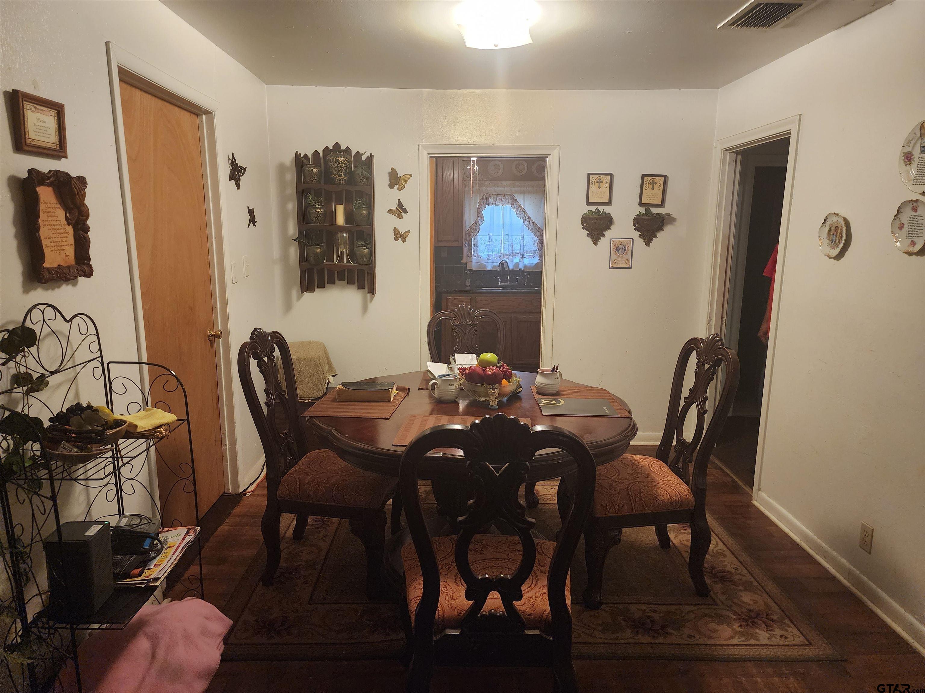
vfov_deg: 58.9
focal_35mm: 23
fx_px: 615
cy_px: 346
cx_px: 462
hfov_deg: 73.9
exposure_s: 1/60
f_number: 1.8
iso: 500
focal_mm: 6.4
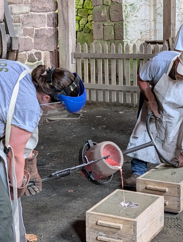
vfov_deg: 25.0
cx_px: 105
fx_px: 548
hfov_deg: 18.9
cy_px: 104
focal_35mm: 78
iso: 614
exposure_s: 1/79.2
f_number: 1.68
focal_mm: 6.9
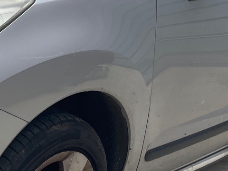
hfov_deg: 18.0
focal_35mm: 104
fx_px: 685
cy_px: 69
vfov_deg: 14.2
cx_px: -40
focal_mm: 4.2
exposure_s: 1/2451
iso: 32
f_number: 1.6
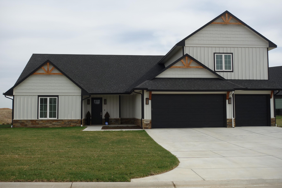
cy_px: 94
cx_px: 141
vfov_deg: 35.9
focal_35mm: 37
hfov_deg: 51.9
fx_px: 290
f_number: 5.6
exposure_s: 1/500
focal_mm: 13.58
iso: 125
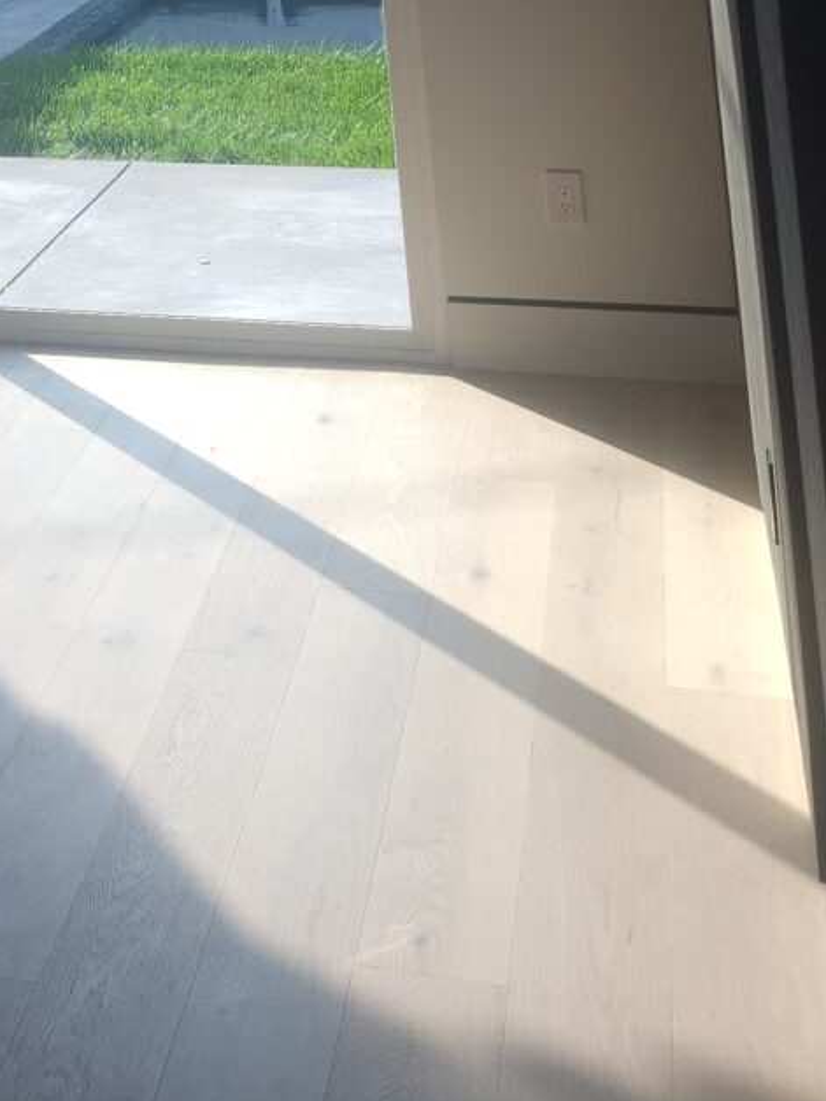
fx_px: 2386
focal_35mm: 75
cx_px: -379
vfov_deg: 22.3
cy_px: -451
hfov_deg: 17.8
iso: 16
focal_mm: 6.4
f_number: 1.8
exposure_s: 1/120
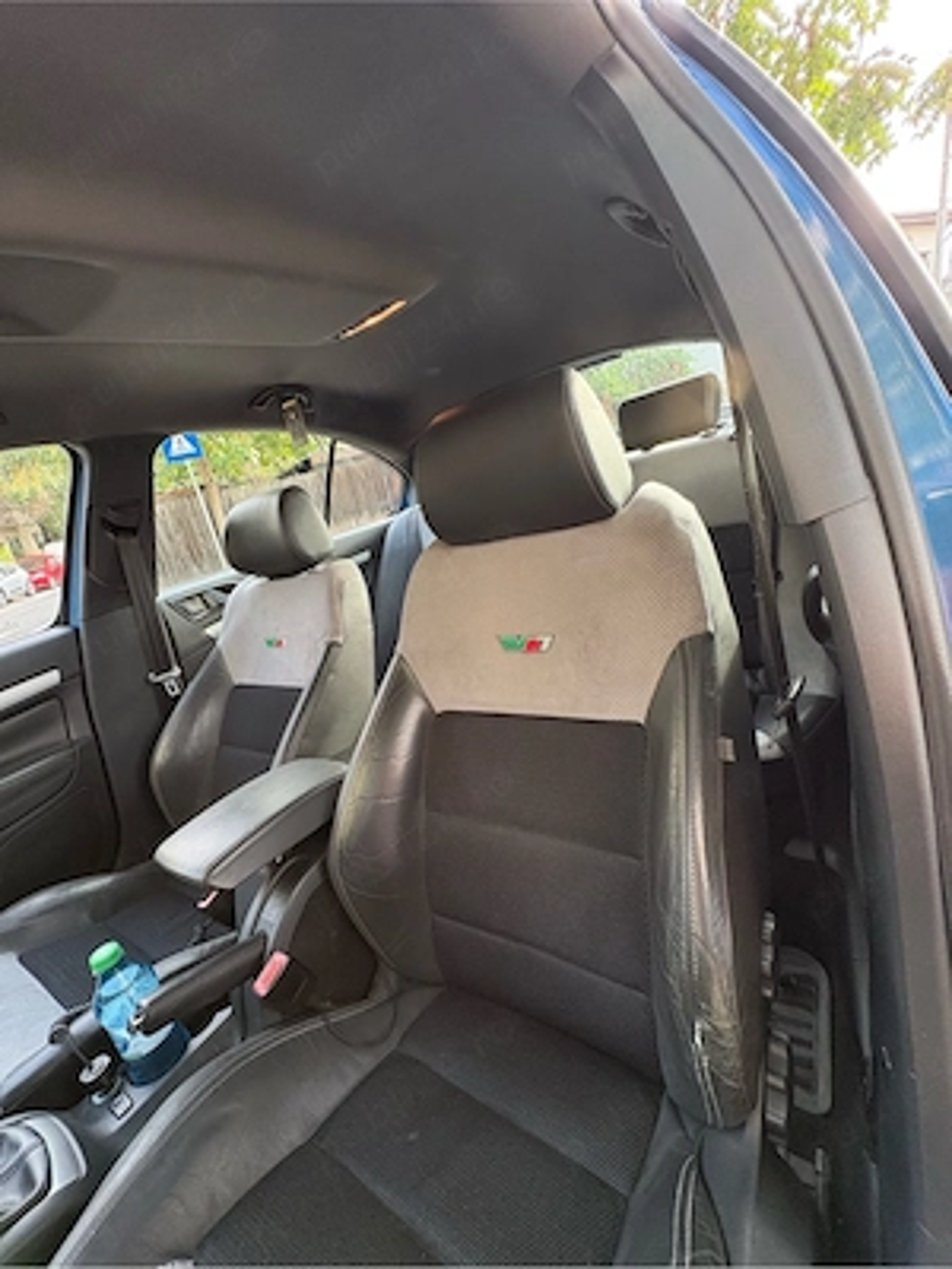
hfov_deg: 85.7
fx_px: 513
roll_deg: +11.8
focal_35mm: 14
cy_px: 634
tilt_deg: -18.7
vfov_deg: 102.1
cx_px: 476
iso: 250
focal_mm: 2.22
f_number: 2.2
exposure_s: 1/68
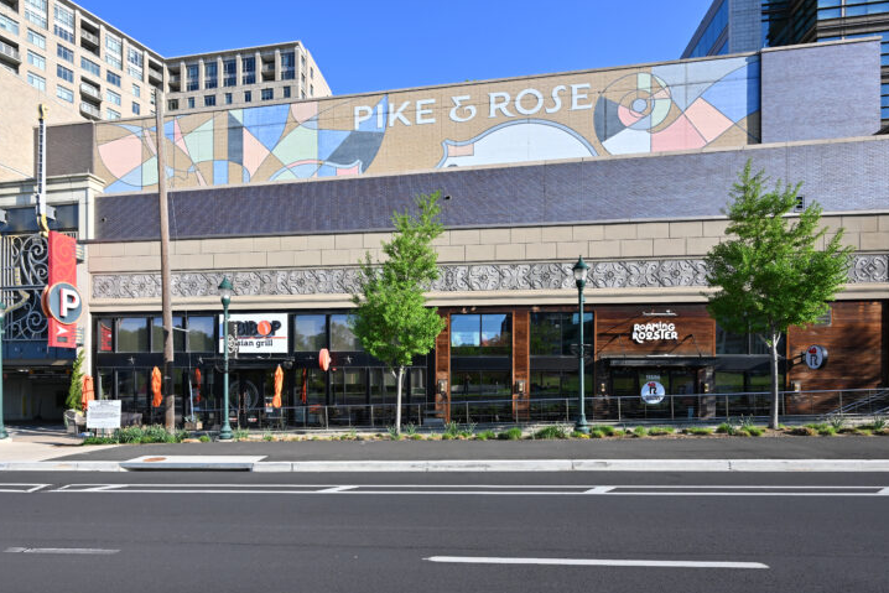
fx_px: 395
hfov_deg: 96.6
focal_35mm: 16
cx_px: 421
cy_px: 306
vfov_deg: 73.7
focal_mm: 14
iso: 72
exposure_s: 1/100
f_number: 9
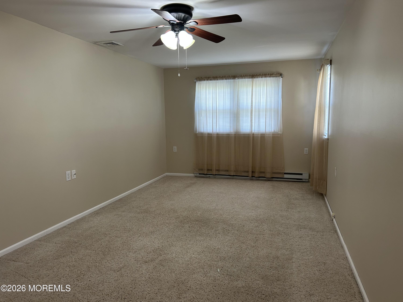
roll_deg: +0.8
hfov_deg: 67.3
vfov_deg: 53.1
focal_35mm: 26
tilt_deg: -6.9
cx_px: 202
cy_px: 151
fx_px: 303
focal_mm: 5.7
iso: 100
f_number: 1.5
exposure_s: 1/60
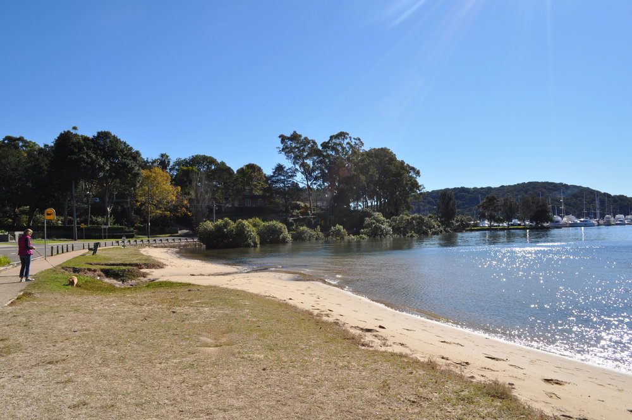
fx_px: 473
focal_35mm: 27
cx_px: 316
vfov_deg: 47.8
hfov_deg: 67.4
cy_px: 210
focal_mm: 18
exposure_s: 1/400
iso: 200
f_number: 10
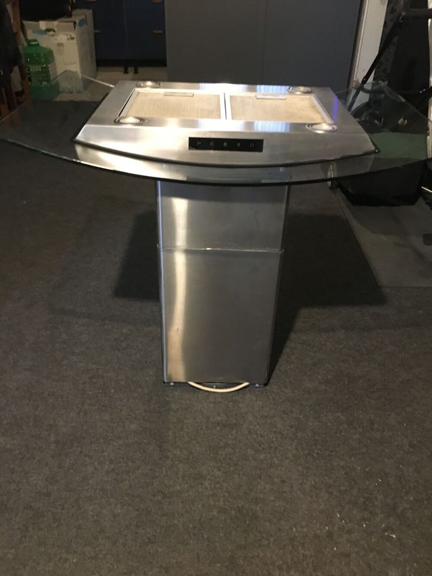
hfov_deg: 48.2
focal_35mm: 29
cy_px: 288
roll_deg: -1.4
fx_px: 482
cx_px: 216
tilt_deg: -32.8
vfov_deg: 61.7
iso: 250
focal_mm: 4.15
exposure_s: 1/17
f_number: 2.2
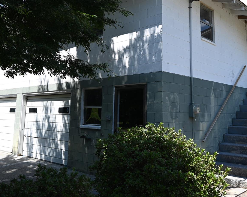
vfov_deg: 41.0
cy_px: 70
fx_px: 262
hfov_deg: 50.4
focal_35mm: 36
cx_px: 136
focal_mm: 21.5
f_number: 4
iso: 100
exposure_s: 1/500
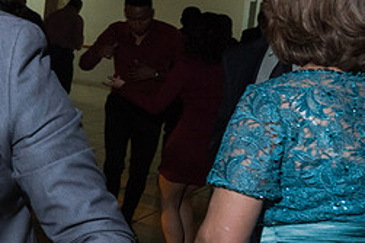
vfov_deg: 18.1
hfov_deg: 23.4
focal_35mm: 74
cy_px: 29
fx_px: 750
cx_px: -139
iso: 1600
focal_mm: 25
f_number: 5
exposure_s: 1/125
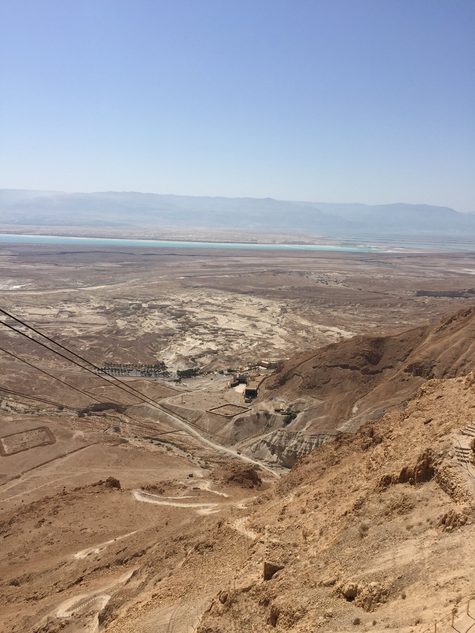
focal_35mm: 29
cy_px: 316
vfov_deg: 61.7
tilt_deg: -10.1
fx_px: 531
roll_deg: -2.6
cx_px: 238
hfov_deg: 48.2
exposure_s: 1/4950
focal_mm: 4.15
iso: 32
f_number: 2.2
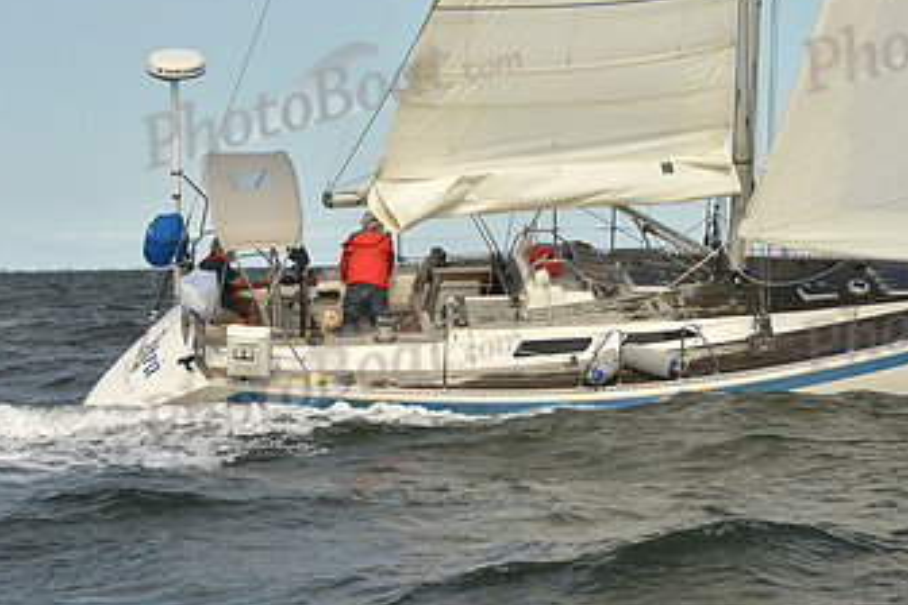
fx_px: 3052
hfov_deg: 16.8
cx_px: 665
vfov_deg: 11.3
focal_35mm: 121
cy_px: 201
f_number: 9
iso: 250
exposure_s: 1/800
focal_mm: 70
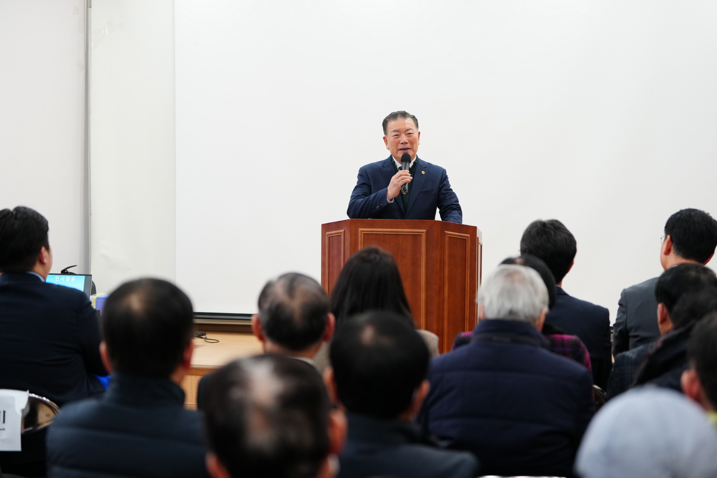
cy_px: 239
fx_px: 1394
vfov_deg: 19.5
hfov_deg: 28.8
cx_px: 358
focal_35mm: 70
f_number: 2.8
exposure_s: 1/160
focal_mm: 70
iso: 1000
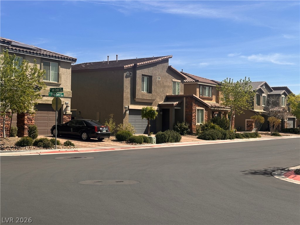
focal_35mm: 48
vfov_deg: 30.3
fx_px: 416
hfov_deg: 39.7
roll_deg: -1.3
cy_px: 112
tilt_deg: +0.1
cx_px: 150
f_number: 1.78
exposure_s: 1/4566
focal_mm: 6.86
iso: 64
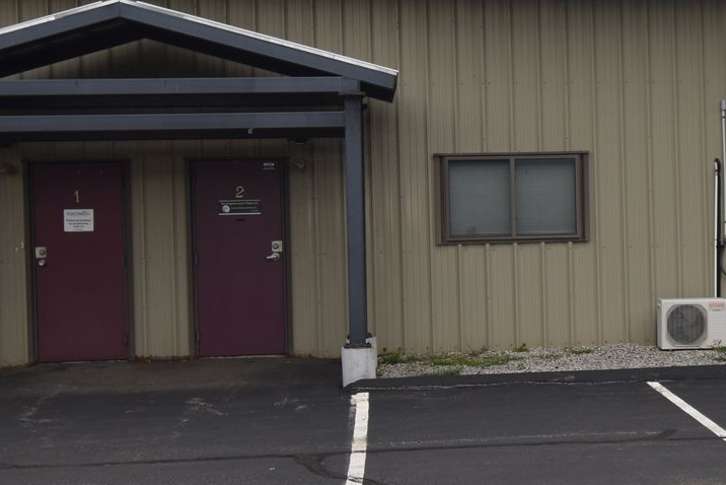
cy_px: 231
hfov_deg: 29.6
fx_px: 1352
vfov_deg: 20.3
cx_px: 538
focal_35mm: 67
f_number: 7.1
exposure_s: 1/200
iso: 100
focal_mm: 20
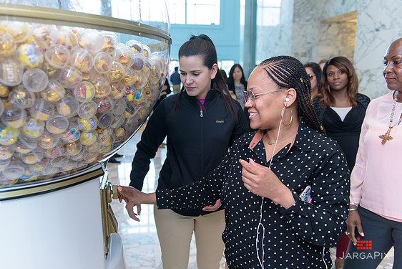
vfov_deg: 41.1
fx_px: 357
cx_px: 200
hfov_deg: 58.7
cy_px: 136
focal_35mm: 32
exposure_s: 1/200
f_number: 3.2
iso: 1000
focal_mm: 31
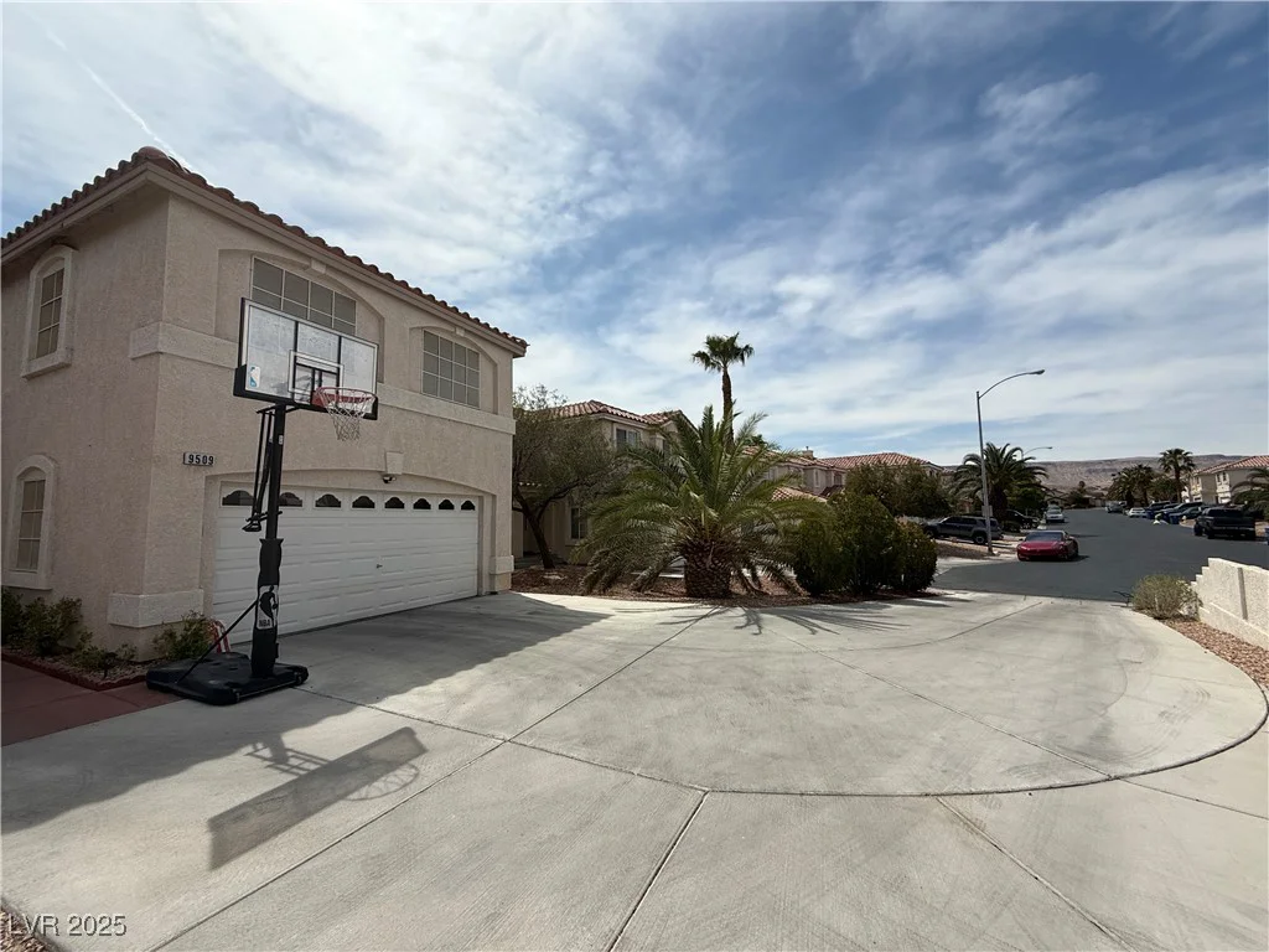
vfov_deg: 85.7
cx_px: 634
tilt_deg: +5.9
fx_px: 513
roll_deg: +1.8
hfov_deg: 102.1
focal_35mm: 14
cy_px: 476
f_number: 2.2
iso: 50
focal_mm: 2.22
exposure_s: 1/3663
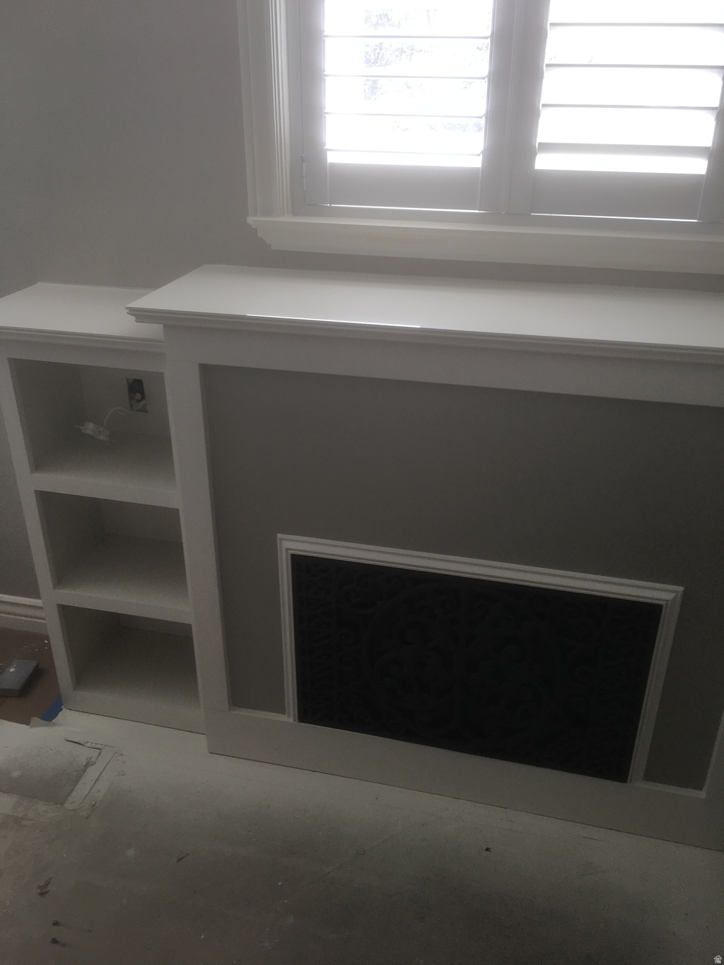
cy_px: 482
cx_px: 362
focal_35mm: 29
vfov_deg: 61.7
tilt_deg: -26.1
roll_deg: -2.0
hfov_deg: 48.2
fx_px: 809
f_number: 2.2
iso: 25
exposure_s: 1/120
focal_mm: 4.15
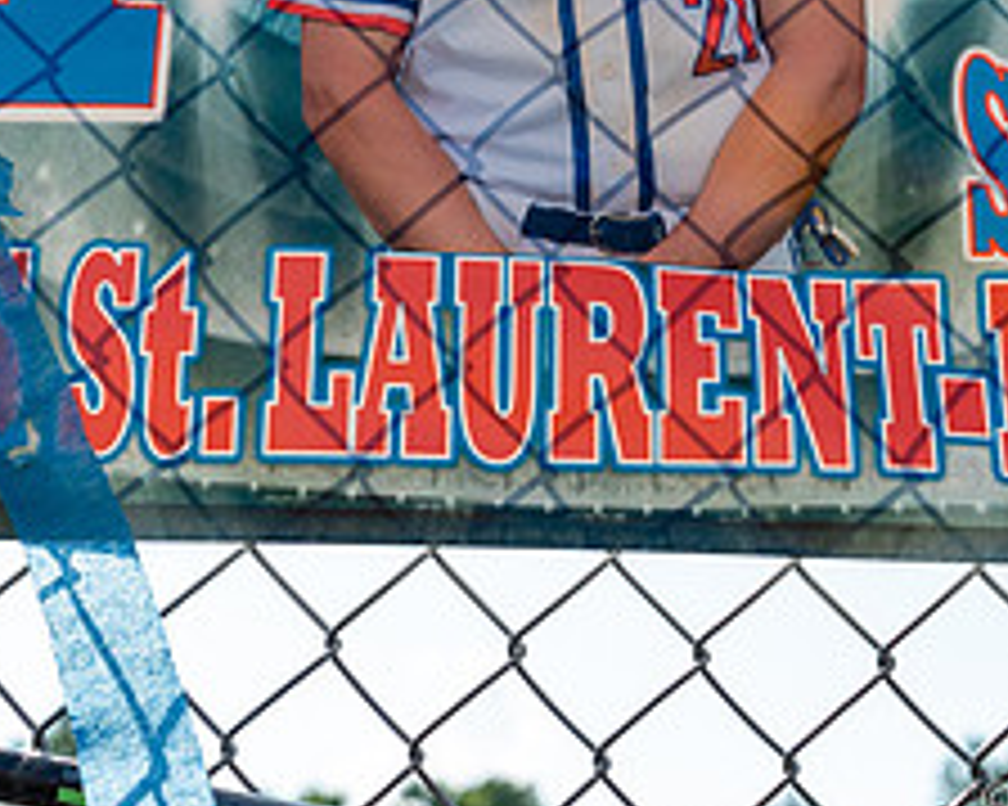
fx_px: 2952
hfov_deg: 19.4
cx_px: 511
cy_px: -162
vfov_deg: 15.0
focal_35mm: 99
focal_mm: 35
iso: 400
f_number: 3.5
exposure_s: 1/4000
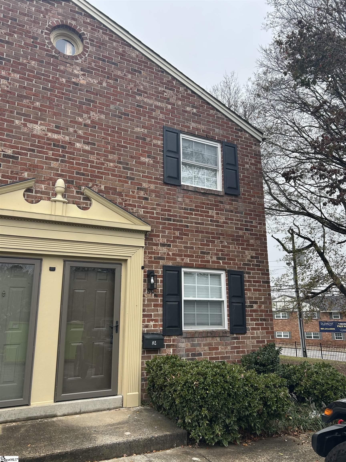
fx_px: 347
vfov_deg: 67.3
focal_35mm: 26
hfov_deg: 53.1
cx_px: 173
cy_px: 231
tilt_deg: +12.8
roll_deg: +0.6
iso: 50
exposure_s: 1/591
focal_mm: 5.7
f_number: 1.5
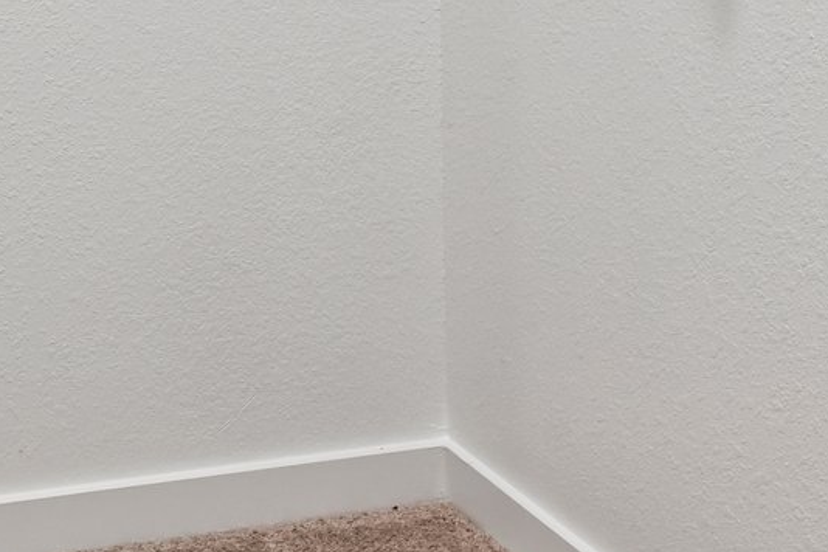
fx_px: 1587
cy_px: -308
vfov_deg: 17.5
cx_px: -105
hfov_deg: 26.7
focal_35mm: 69
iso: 400
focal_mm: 18
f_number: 8
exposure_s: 1/20
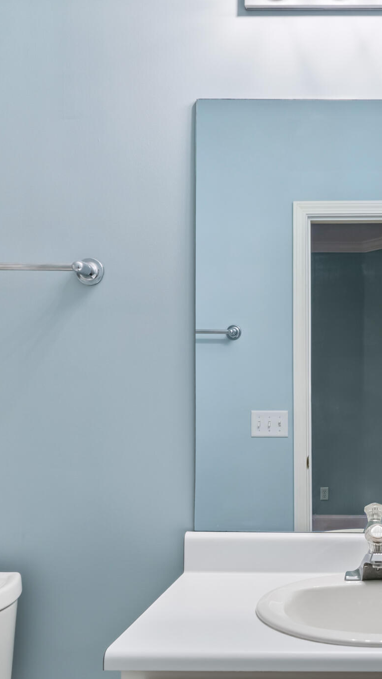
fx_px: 702
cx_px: 385
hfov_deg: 28.5
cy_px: 400
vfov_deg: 51.3
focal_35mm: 39
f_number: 8
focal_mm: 17
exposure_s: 1/6
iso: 250
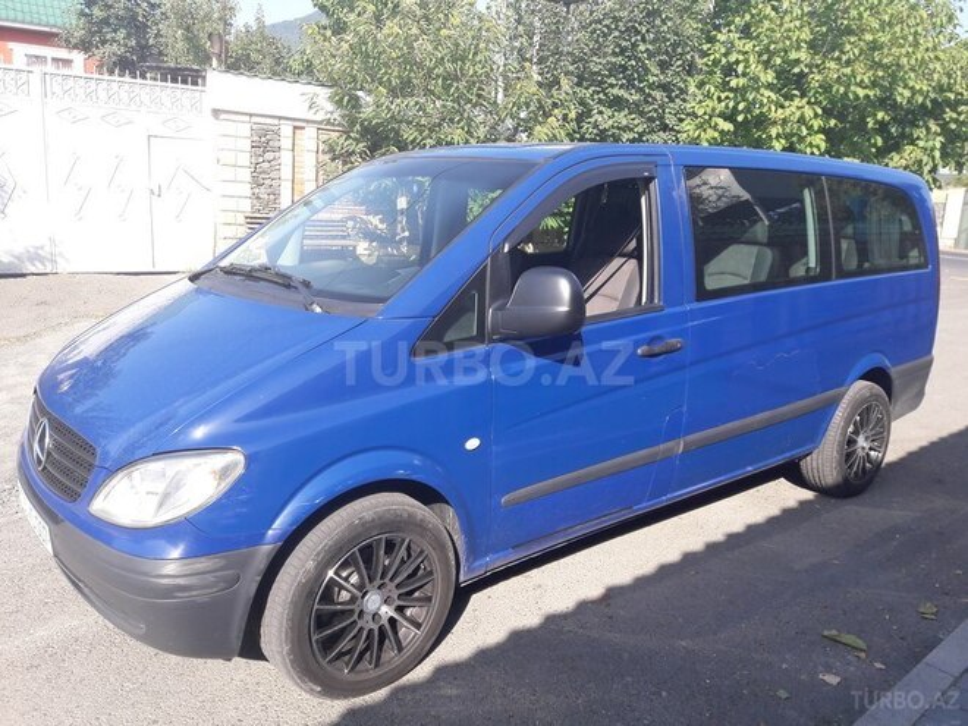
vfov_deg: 49.7
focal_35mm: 28
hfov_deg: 63.4
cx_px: 484
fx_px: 783
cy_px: 363
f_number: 1.9
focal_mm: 3.7
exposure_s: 1/512
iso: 40
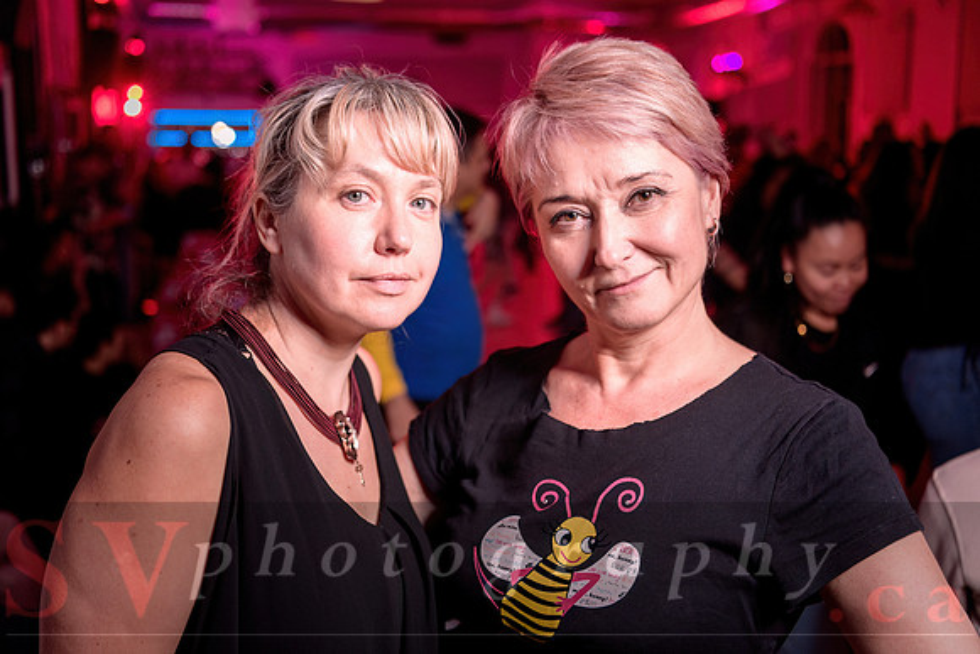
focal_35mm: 40
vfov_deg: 33.4
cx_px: 490
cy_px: 327
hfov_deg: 48.4
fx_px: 1089
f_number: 2.8
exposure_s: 1/60
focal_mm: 40
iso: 400
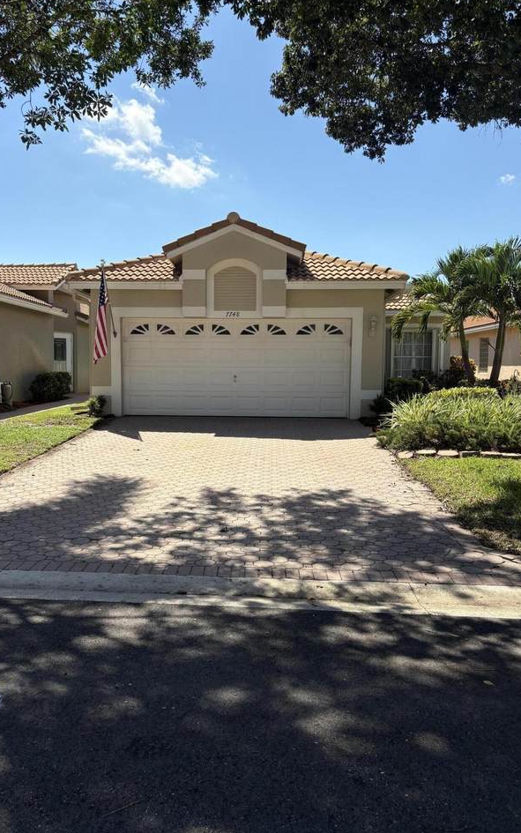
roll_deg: -0.6
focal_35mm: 28
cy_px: 413
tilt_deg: -4.0
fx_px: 636
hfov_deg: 44.5
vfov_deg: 66.5
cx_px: 228
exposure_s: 1/3125
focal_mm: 5.96
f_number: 1.6
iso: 50
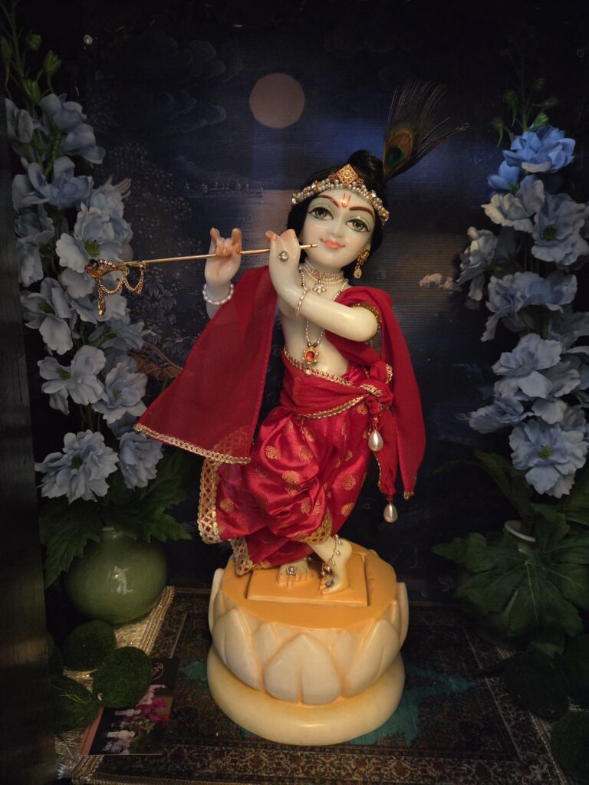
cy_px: 392
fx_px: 522
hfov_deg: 58.9
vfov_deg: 73.9
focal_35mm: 23
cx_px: 294
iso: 2500
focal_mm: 5.4
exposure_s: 1/101
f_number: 1.8
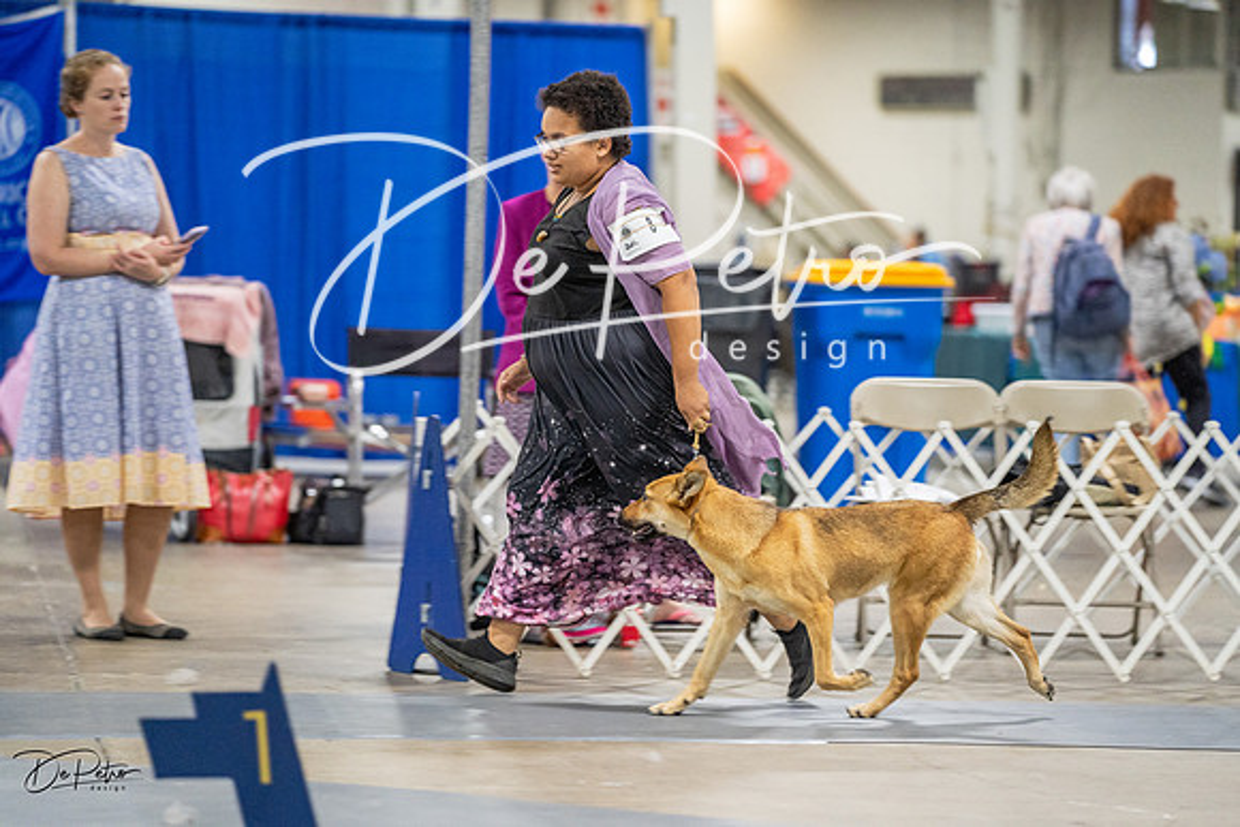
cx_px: 620
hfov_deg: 13.3
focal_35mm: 154
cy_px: 414
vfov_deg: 8.9
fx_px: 5305
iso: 3200
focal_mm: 154
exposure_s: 1/200
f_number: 2.8
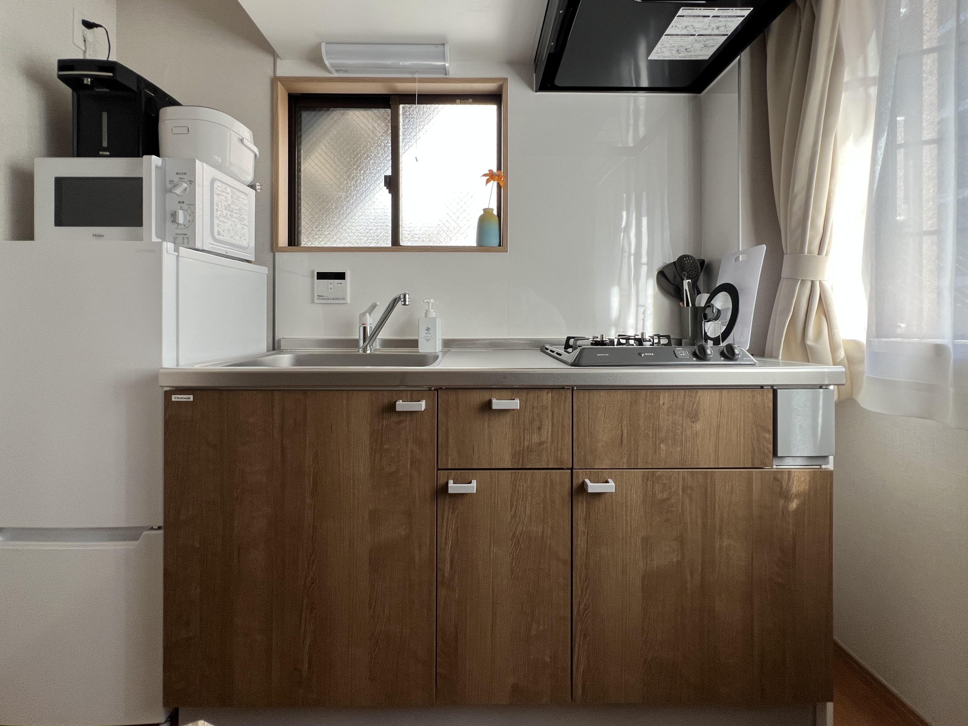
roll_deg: +0.2
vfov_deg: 85.7
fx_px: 391
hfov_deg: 102.1
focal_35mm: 14
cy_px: 360
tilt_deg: -2.1
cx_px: 481
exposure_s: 1/99
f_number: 1.8
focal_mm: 1.57
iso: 100
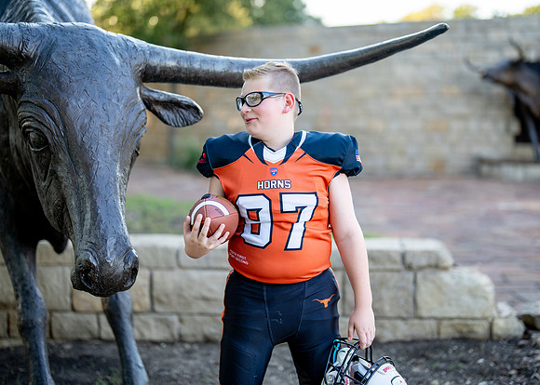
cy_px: 173
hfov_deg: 33.4
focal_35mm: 59
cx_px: 289
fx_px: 899
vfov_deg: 24.2
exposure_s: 1/1250
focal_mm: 50
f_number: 1.2
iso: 200
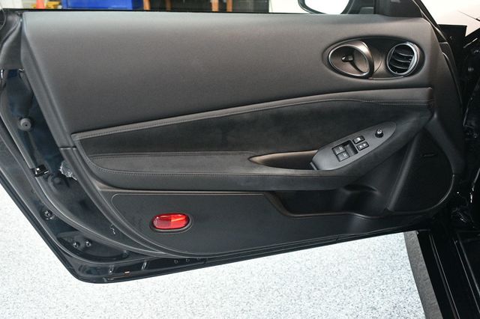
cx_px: 240
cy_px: 160
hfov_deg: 49.6
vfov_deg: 34.2
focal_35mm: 39
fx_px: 520
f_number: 3.8
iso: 4000
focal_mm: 26
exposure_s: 1/60
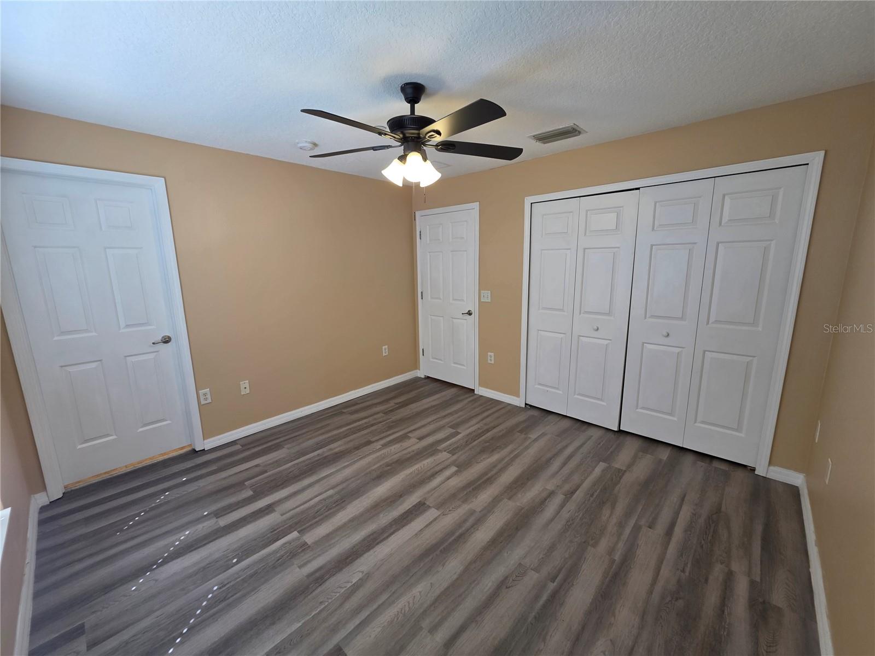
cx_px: 438
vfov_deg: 89.9
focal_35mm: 13
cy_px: 328
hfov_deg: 106.2
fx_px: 329
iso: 125
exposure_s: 1/120
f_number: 1.9
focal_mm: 2.2
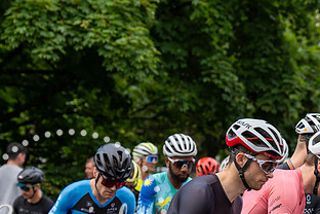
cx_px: 231
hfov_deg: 15.7
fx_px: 1155
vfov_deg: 10.5
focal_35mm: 130
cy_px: 173
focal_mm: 70
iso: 400
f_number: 4
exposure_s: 1/500
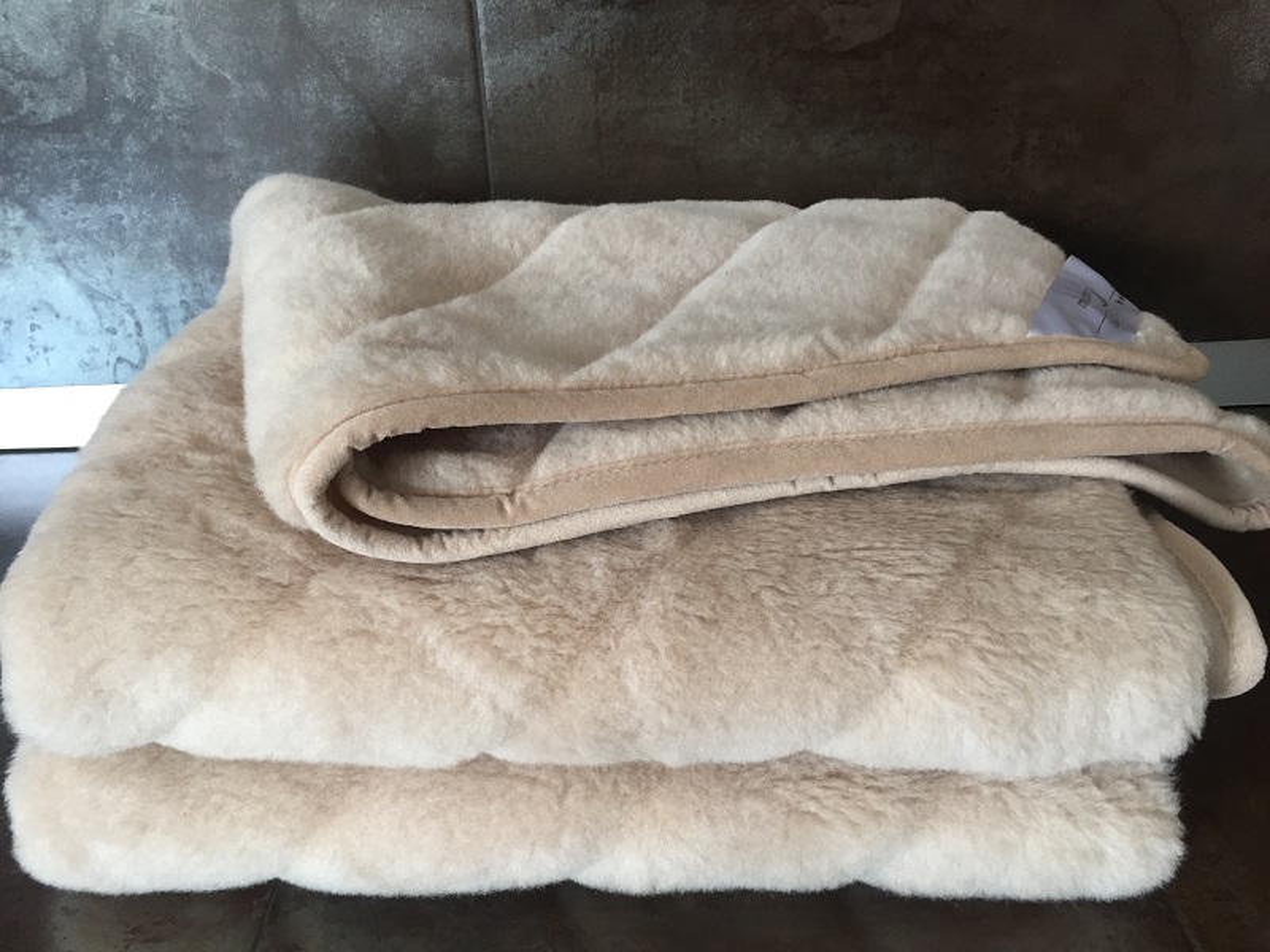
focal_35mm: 29
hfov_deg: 61.7
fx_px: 1064
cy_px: 476
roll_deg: +1.5
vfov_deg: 48.2
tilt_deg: -27.5
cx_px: 635
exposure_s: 1/33
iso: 125
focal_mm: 4.15
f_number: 2.2
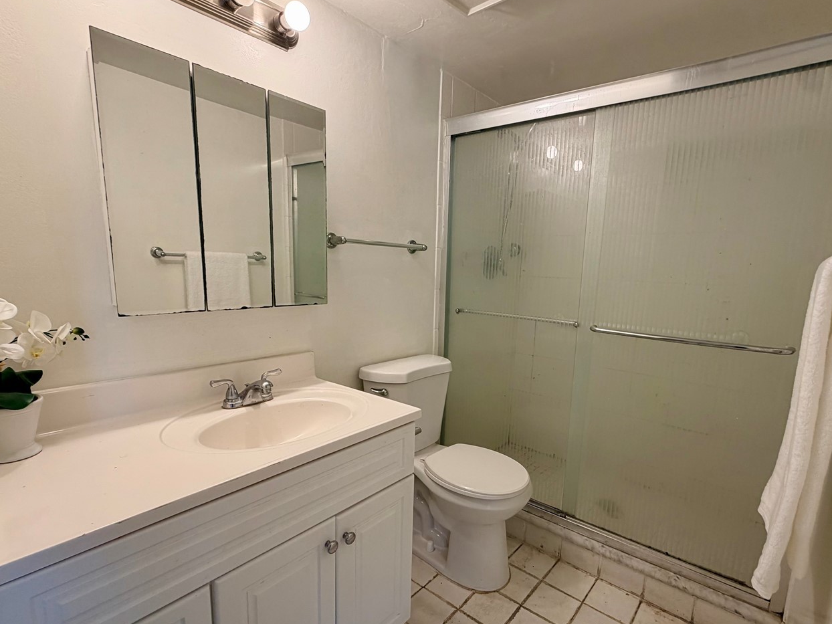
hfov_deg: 87.7
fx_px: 433
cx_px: 439
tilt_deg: -9.8
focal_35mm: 18
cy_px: 338
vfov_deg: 71.5
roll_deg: -1.5
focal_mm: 2.22
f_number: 2.2
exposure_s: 1/120
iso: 80
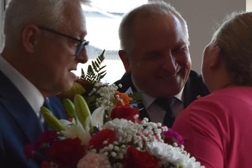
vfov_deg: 5.2
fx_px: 1849
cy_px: 171
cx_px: 218
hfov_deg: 7.8
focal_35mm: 264
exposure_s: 1/160
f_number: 6.3
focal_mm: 46
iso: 800
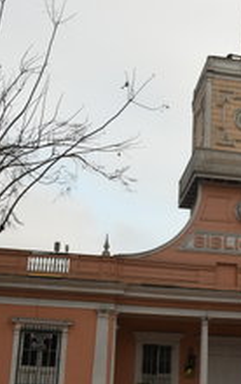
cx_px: 222
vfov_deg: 40.1
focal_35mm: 50
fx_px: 524
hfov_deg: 25.0
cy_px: 230
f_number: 14
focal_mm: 18
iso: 1250
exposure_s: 1/400
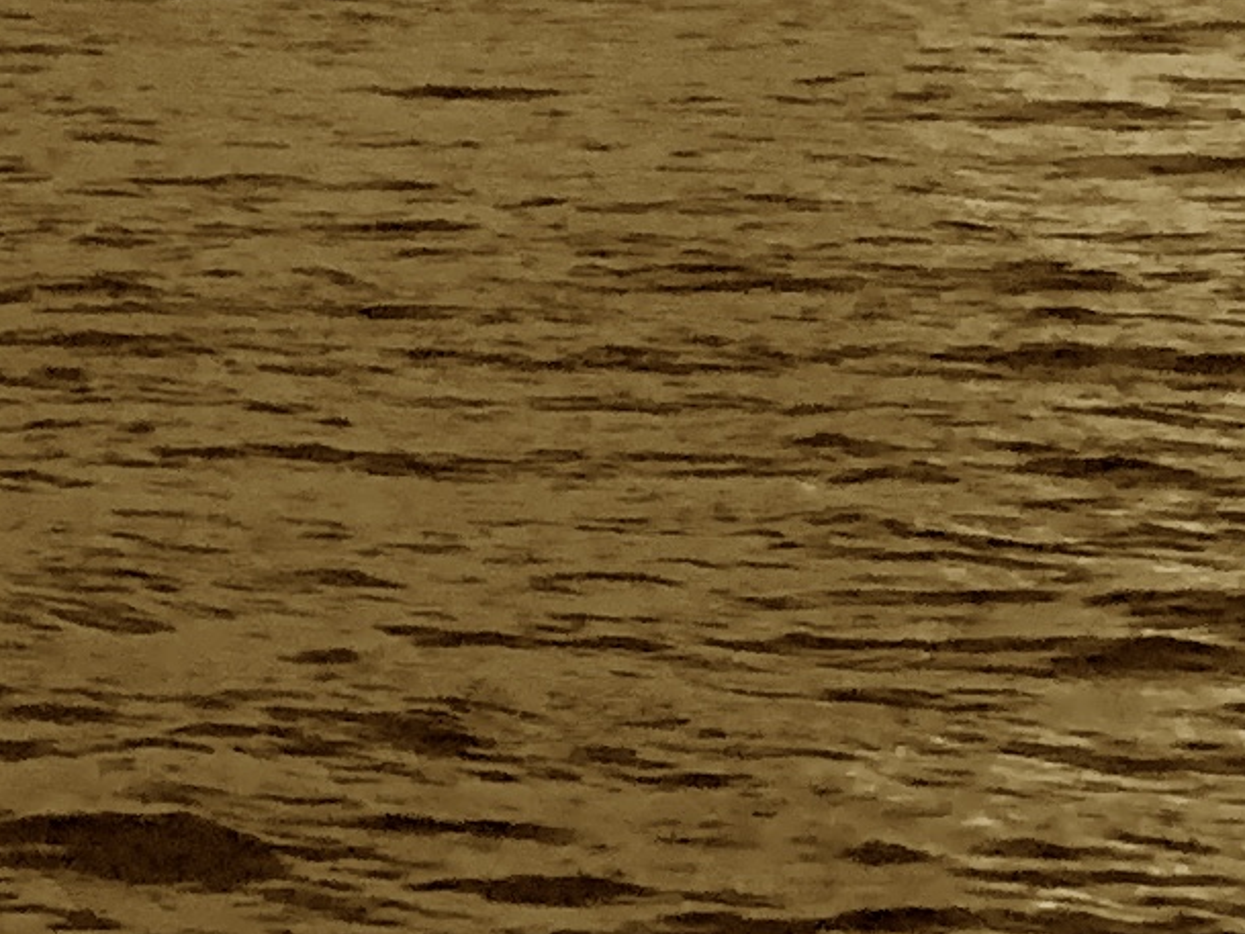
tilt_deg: +4.0
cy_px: -613
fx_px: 6187
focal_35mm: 172
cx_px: -2390
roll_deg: -0.4
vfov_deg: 8.4
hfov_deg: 9.3
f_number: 1.8
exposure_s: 1/60
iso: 320
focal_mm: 4.25
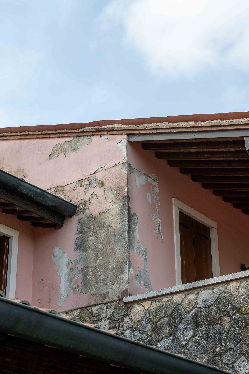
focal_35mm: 46
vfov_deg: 42.7
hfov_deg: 29.2
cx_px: 124
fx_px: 477
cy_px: 187
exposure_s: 1/640
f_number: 5.6
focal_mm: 46
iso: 220
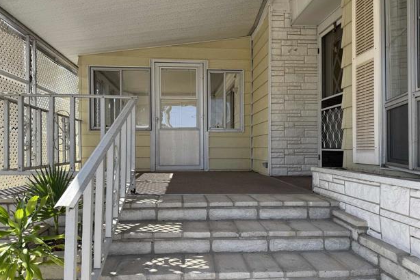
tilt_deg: -0.1
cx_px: 205
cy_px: 145
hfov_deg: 69.4
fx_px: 303
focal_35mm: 26
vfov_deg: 49.6
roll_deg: +0.2
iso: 100
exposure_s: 1/1437
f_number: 1.78
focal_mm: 6.76
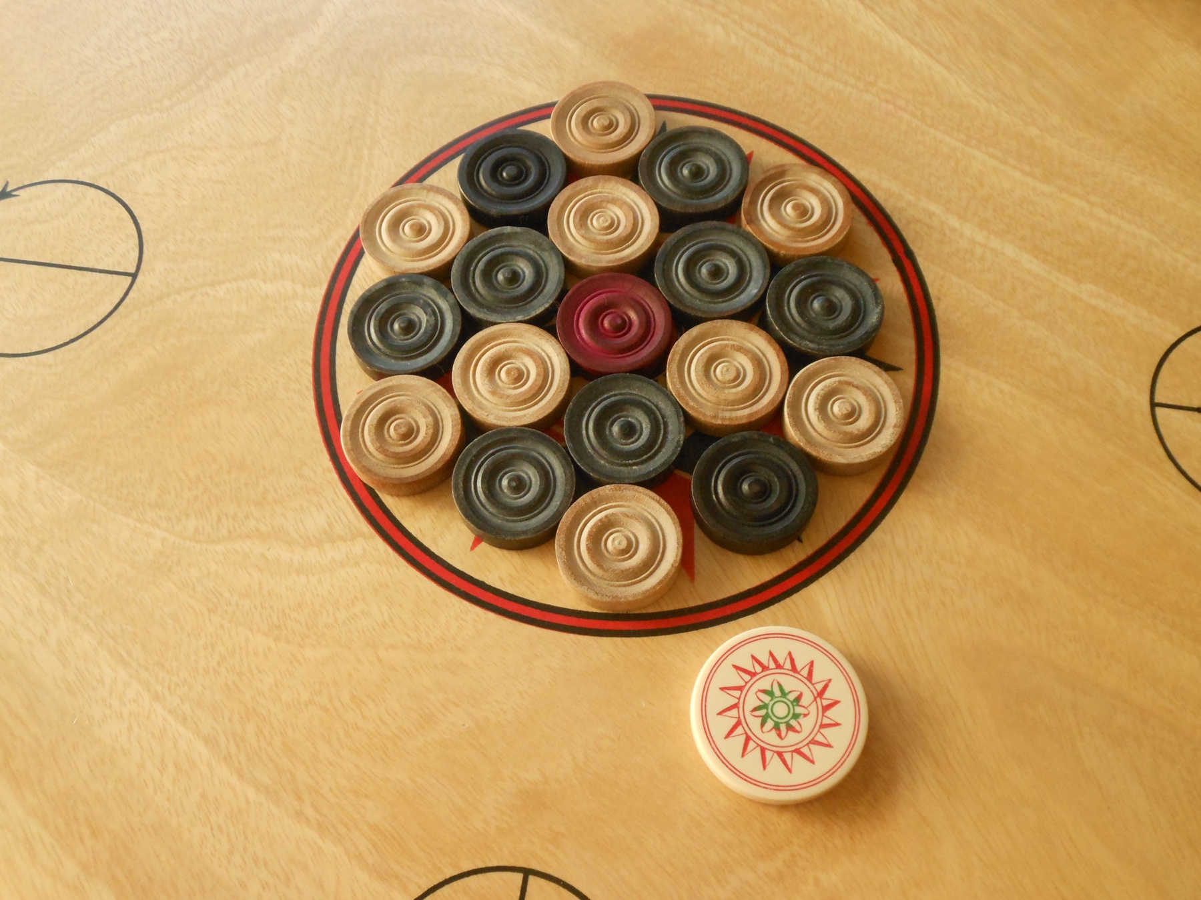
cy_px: 450
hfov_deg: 55.4
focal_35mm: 33
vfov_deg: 42.9
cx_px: 600
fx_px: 1145
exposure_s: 1/30
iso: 400
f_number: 3.5
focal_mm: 6
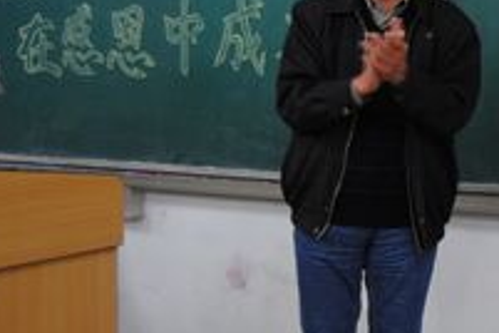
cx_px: 509
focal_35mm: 69
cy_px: 98
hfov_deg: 27.4
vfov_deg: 19.6
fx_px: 956
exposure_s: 1/30
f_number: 3.5
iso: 720
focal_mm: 22
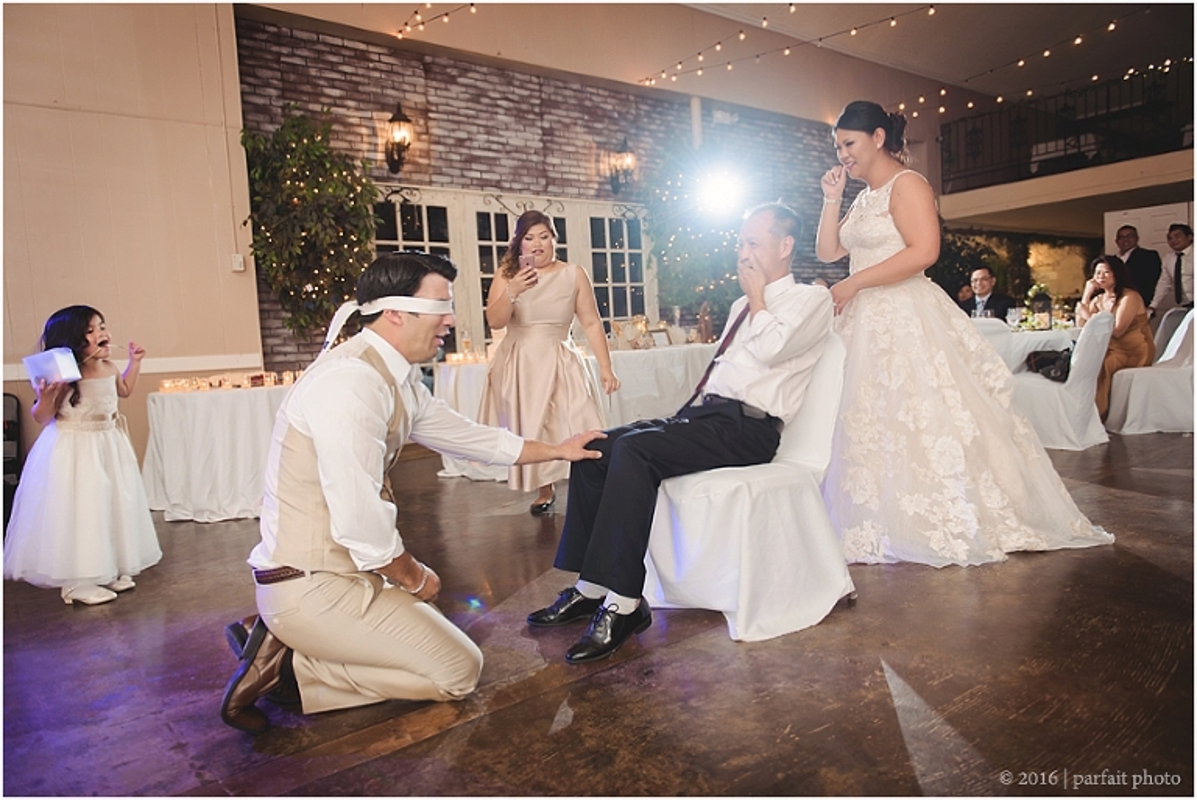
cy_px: 400
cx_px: 598
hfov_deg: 73.7
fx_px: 798
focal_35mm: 24
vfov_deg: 53.2
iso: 640
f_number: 2.8
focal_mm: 24
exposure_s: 1/200
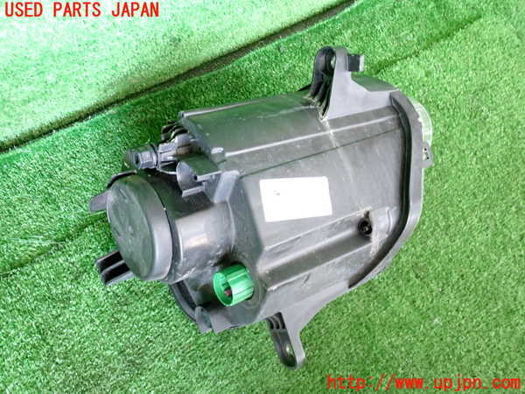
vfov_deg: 46.8
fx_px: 455
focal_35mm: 30
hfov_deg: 60.0
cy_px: 197
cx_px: 262
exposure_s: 1/30
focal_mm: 5.4
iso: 500
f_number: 2.3
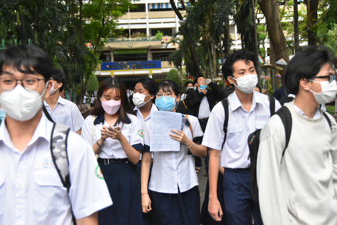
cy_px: 112
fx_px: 562
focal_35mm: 60
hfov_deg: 33.4
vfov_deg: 22.6
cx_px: 168
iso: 1600
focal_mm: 40
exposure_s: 1/200
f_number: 4.5
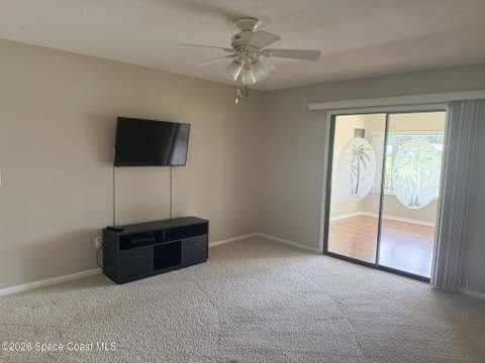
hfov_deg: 71.6
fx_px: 336
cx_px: 242
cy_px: 182
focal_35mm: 24
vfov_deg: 56.8
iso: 200
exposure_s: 1/120
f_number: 1.78
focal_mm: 6.76
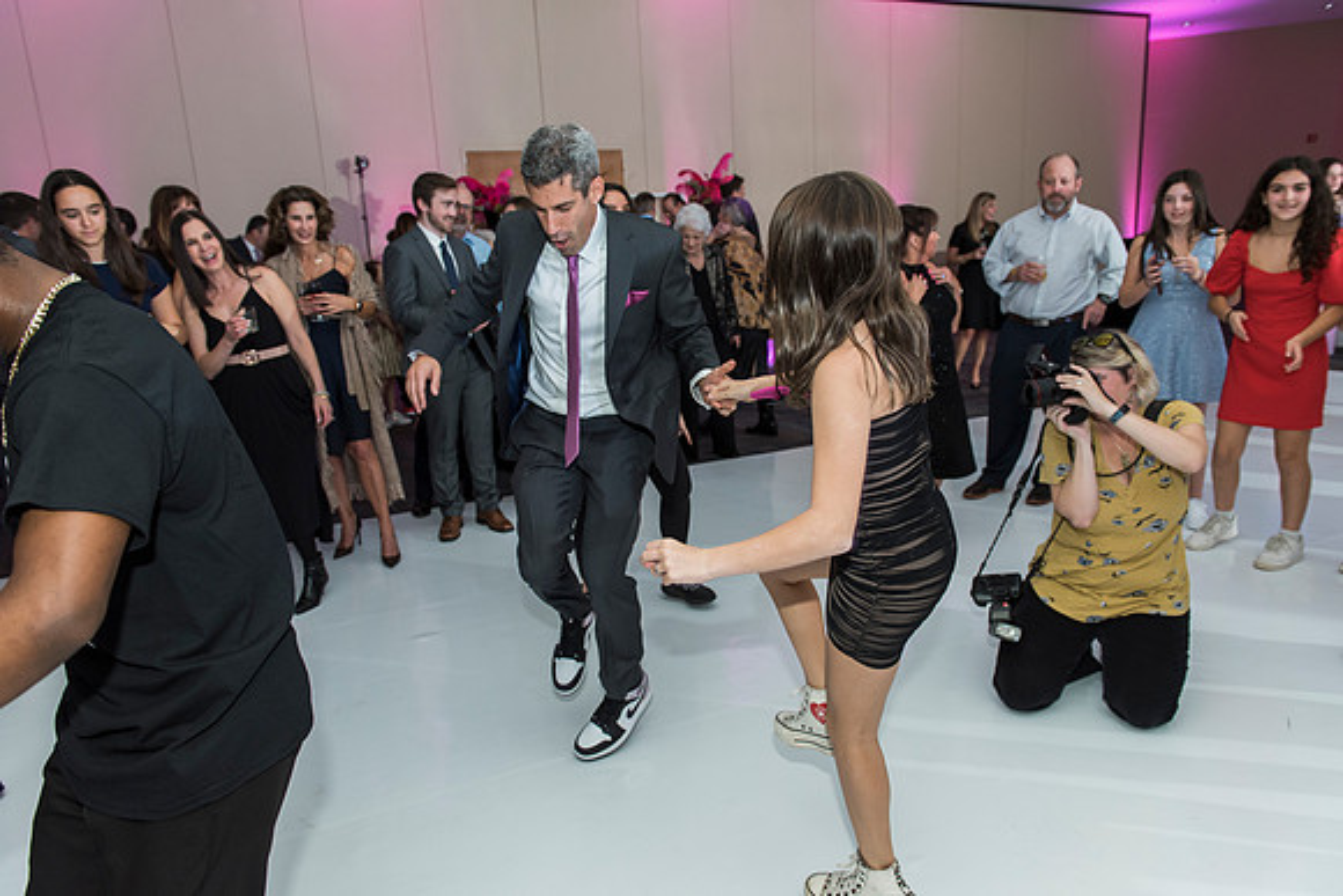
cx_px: 672
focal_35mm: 24
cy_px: 448
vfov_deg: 53.2
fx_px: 896
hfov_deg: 73.7
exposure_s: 1/100
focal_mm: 24
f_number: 4
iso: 1000
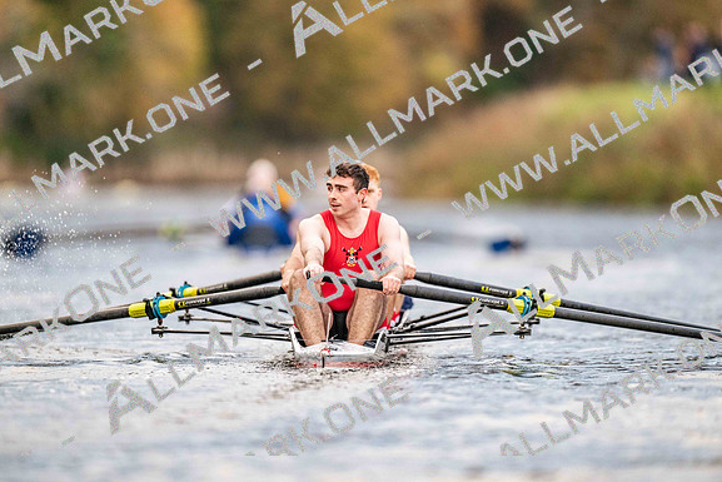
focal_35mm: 603
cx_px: 360
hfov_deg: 3.4
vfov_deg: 2.3
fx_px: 12096
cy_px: 241
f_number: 4
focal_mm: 600
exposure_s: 1/2500
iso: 4000
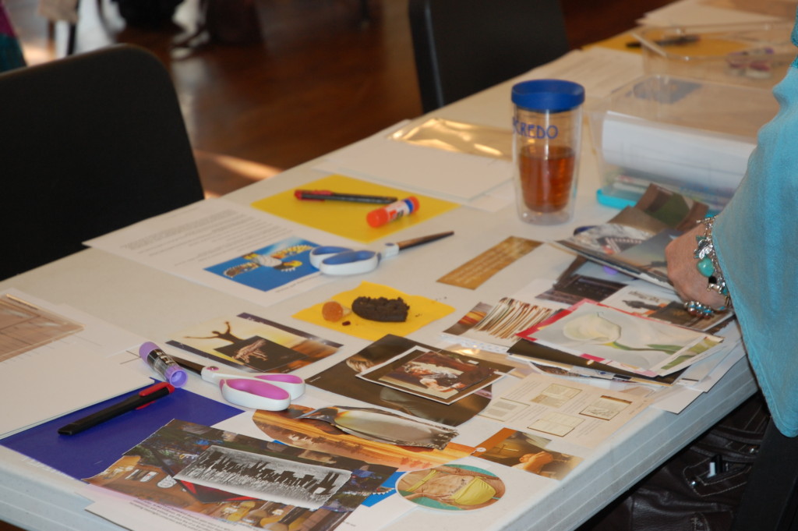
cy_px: 266
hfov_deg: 24.2
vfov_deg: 16.2
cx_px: 399
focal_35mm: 84
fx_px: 1860
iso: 400
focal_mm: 56
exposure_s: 1/60
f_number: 4.5
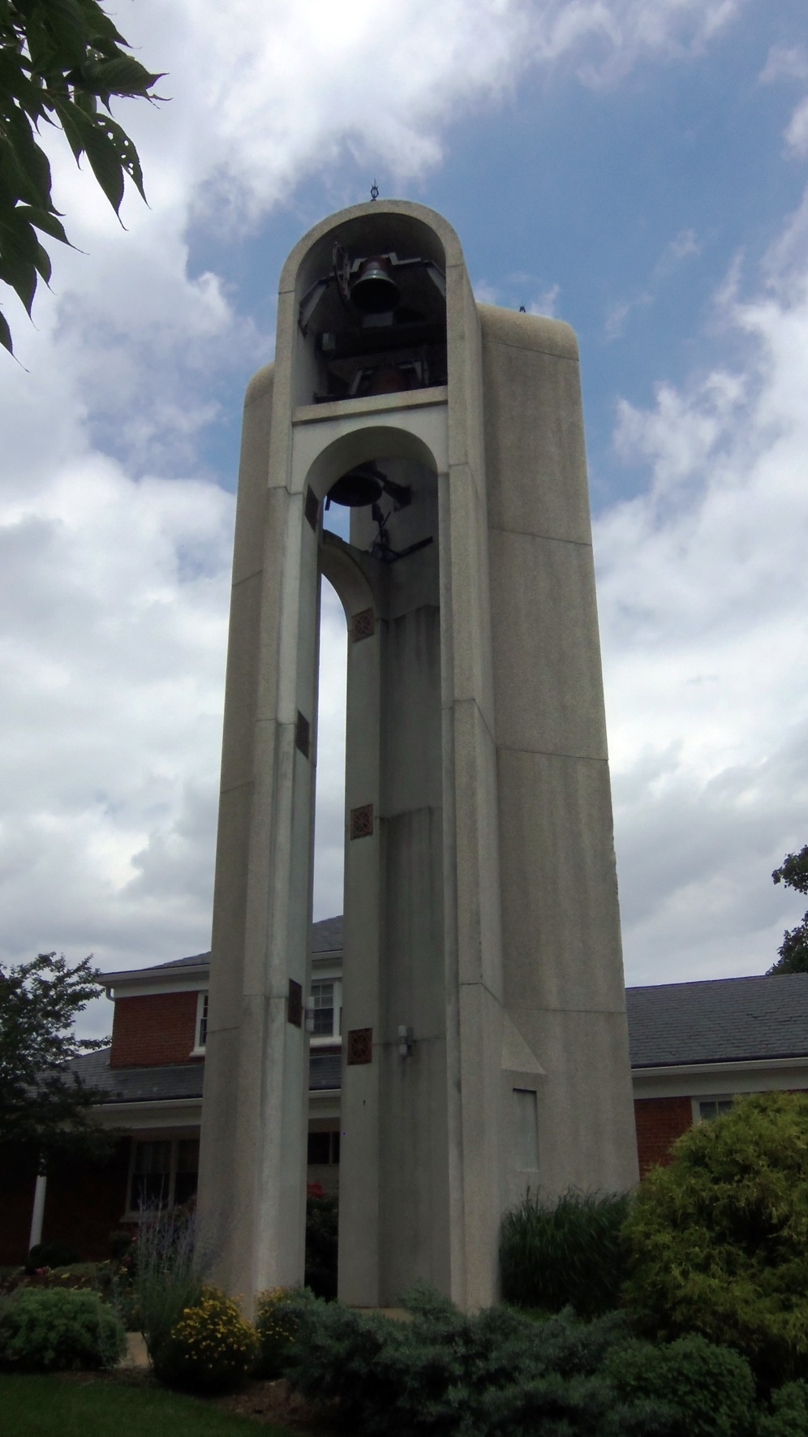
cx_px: 430
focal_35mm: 31
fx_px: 1181
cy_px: 725
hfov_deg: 37.8
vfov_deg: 62.6
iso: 64
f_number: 10.8
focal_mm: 5.1
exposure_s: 1/250
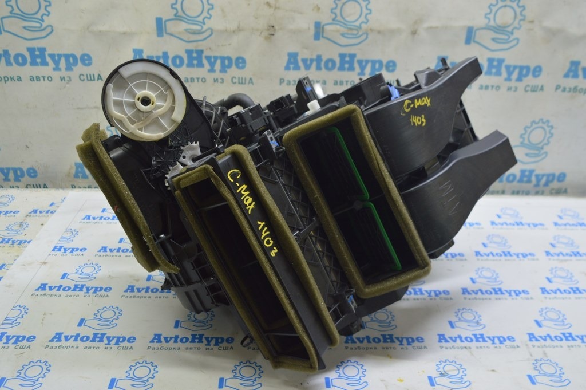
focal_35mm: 33
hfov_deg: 57.3
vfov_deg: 39.9
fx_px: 537
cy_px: 195
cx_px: 293
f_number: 5.6
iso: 400
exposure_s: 1/20
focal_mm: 22
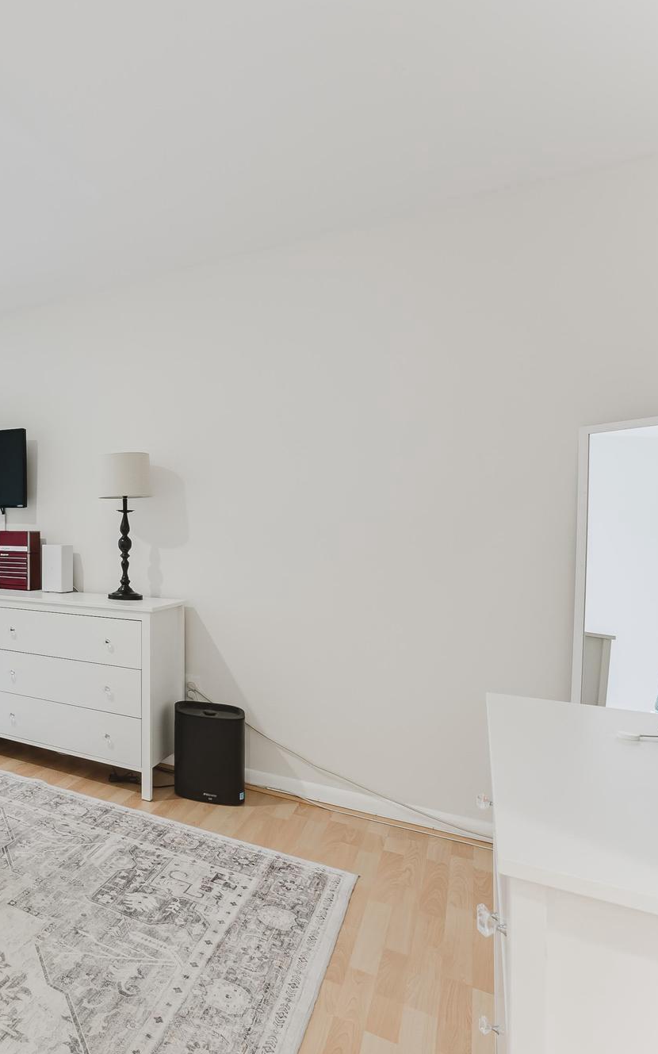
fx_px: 632
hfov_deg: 42.3
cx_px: -79
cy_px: 532
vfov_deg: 79.7
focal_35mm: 22
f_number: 9
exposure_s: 1/25
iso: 200
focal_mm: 14
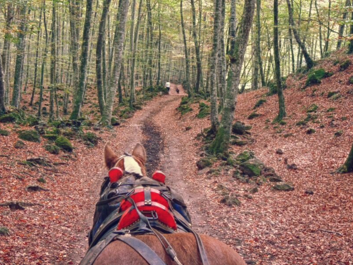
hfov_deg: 32.2
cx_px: 165
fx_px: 612
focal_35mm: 60
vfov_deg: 24.4
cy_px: 99
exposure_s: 1/20
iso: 400
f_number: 3.5
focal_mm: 8.3
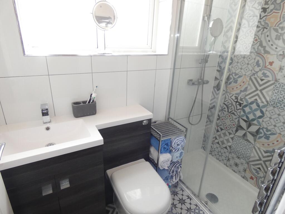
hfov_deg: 81.7
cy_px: 107
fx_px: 165
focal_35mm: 20
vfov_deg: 66.0
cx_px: 142
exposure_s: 1/60
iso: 200
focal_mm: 3.6
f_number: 2.8
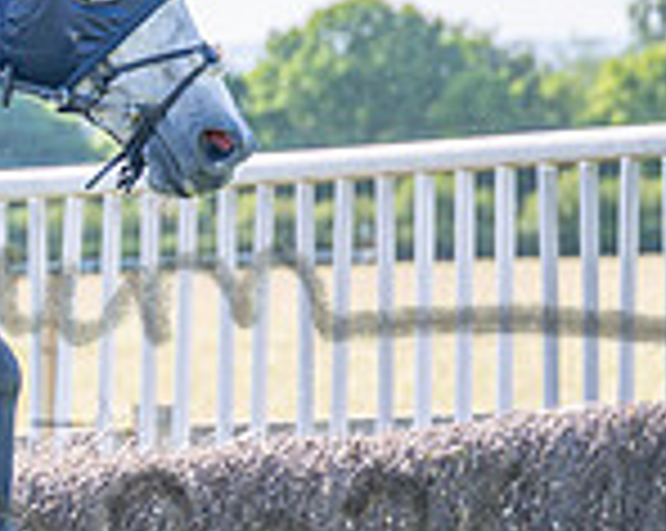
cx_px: -425
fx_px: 5906
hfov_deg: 6.4
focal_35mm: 300
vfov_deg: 5.1
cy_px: 116
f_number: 2.8
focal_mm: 70
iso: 200
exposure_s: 1/2000
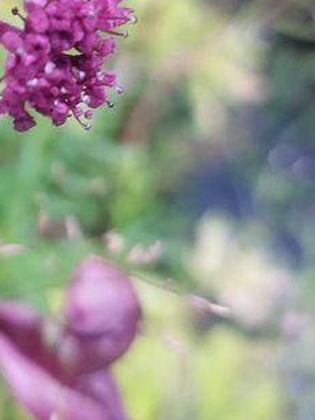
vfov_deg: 28.9
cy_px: 60
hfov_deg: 21.2
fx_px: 789
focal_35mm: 65
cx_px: -55
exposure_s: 1/50
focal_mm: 5.23
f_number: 1.8
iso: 320
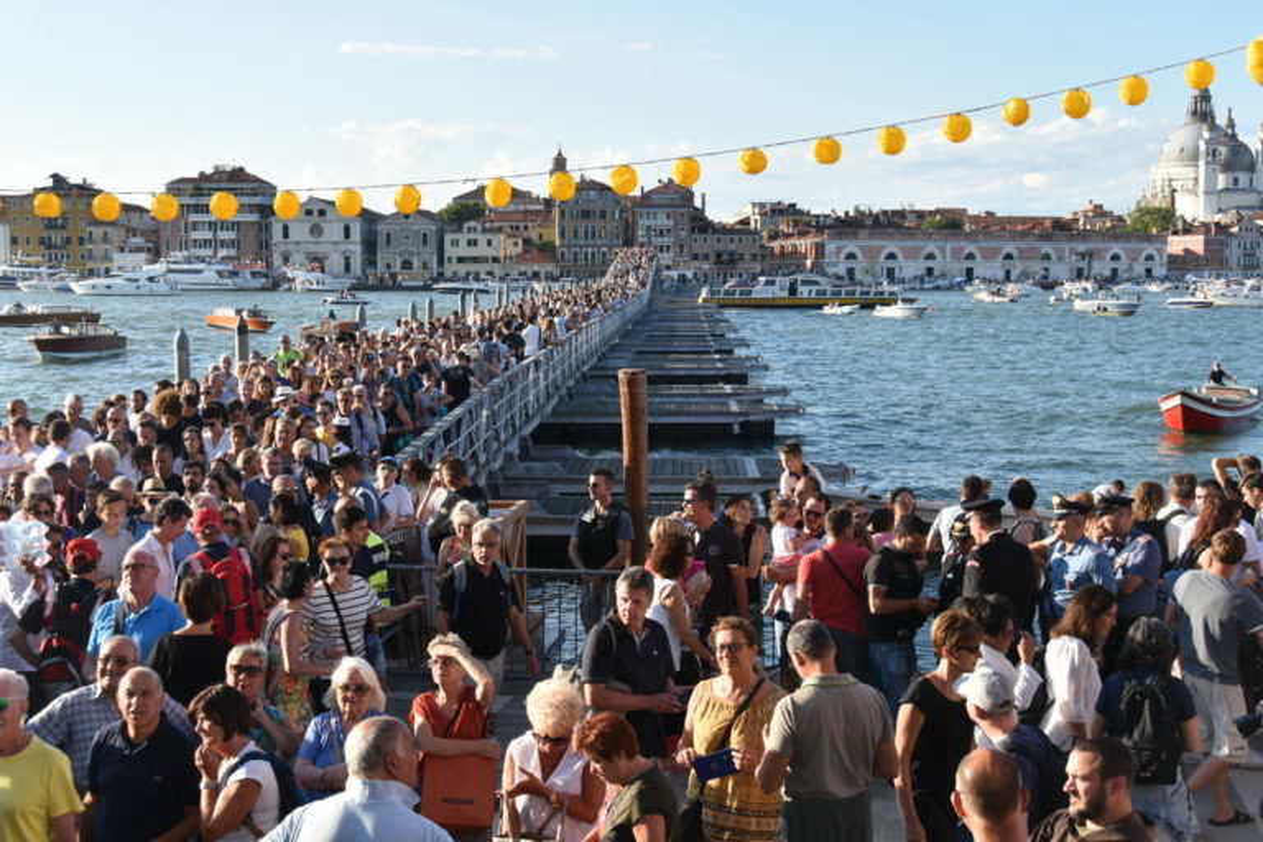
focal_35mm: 51
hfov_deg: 38.9
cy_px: 421
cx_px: 632
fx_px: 1789
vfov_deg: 26.5
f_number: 8
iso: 200
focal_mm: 34
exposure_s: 1/250
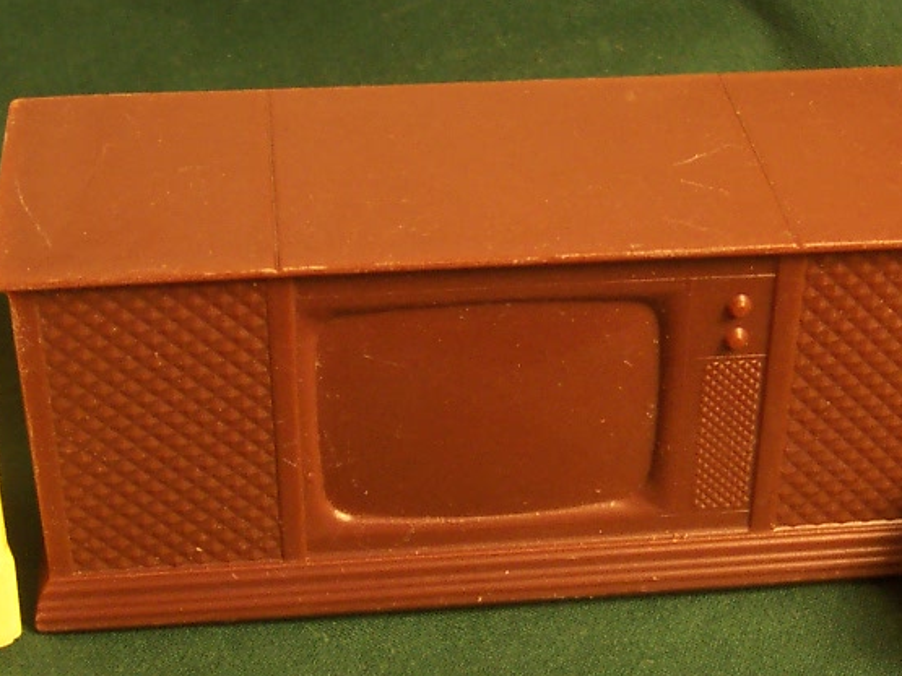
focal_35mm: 80
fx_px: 2084
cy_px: 494
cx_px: 561
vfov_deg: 18.3
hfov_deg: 24.4
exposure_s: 1/60
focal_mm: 5.6
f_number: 2.8
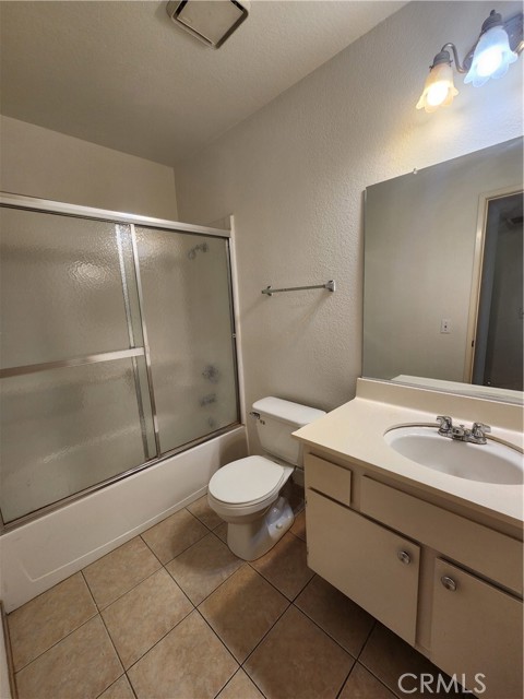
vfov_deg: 106.2
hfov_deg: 89.9
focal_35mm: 13
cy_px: 350
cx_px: 262
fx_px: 262
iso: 100
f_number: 2.2
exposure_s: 1/60
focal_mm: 2.2
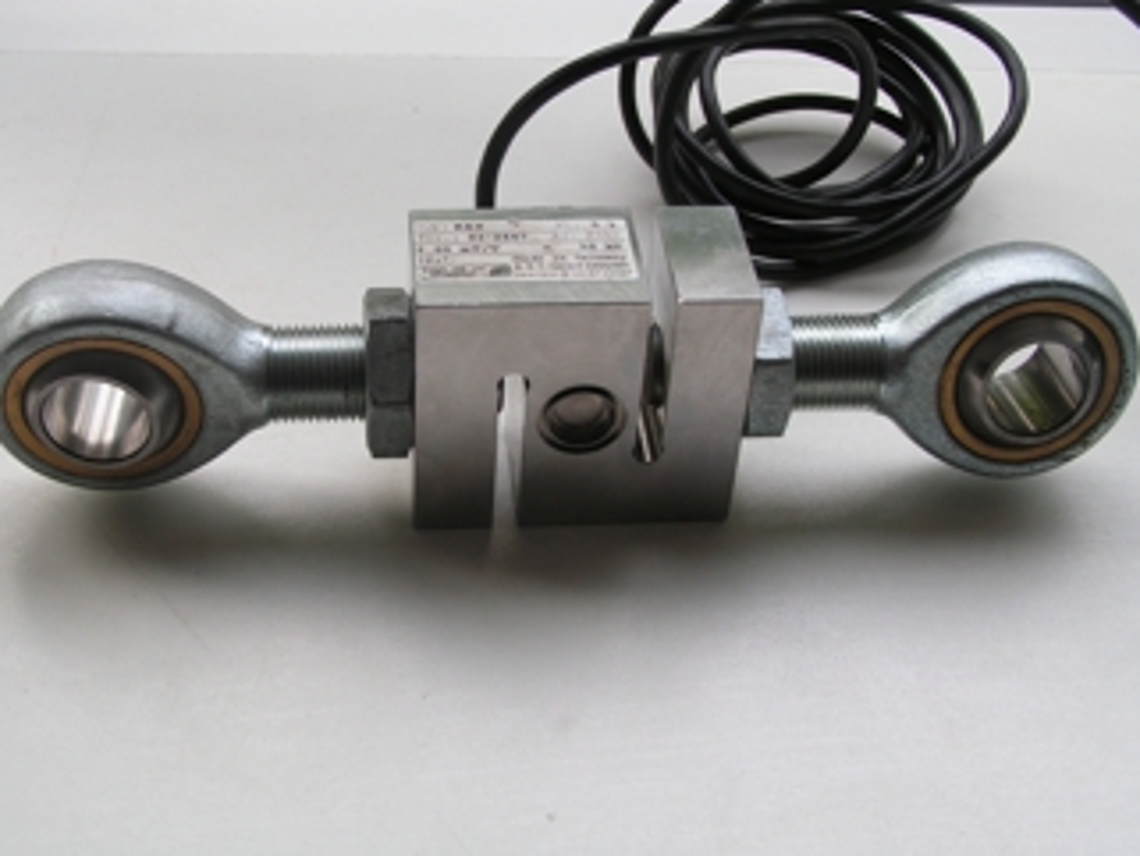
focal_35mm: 54
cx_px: 558
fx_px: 1779
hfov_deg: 35.5
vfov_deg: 27.0
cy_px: 394
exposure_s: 1/80
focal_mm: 8.2
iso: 50
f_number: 4
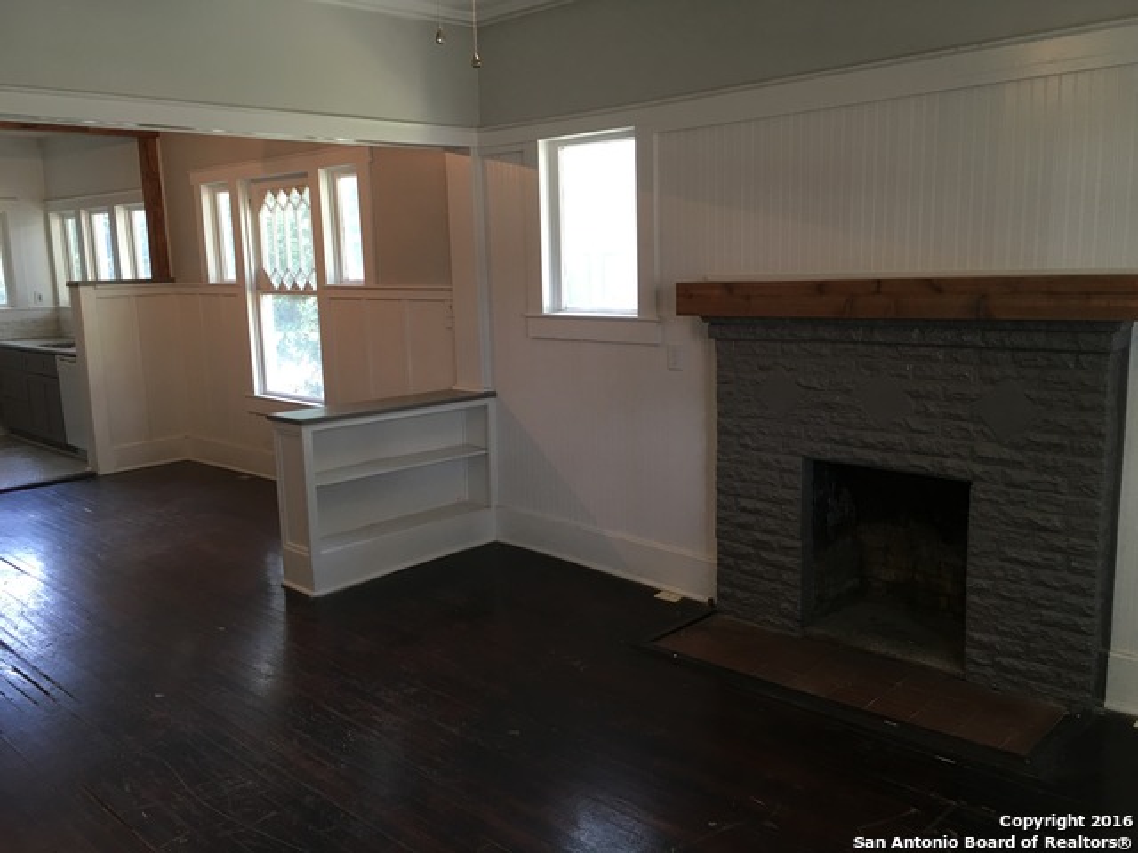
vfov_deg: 48.2
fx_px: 953
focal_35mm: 29
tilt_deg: -8.6
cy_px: 426
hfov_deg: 61.7
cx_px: 569
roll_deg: +1.8
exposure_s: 1/15
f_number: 2.2
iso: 32
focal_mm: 4.15
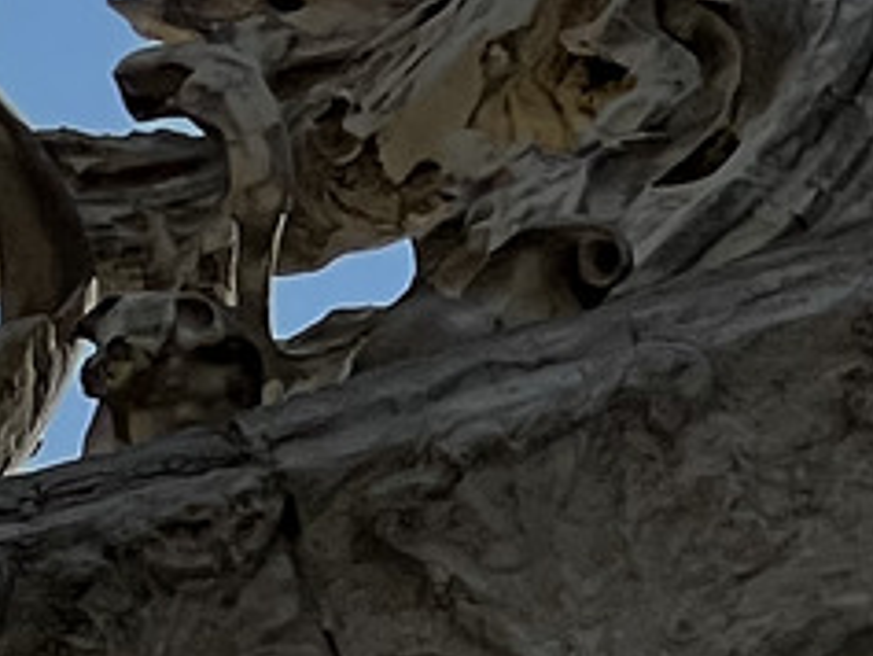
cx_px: 2582
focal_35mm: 519
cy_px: -921
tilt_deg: +72.8
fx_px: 13096
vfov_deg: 2.8
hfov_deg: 3.7
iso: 32
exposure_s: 1/2660
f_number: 2.8
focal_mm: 9
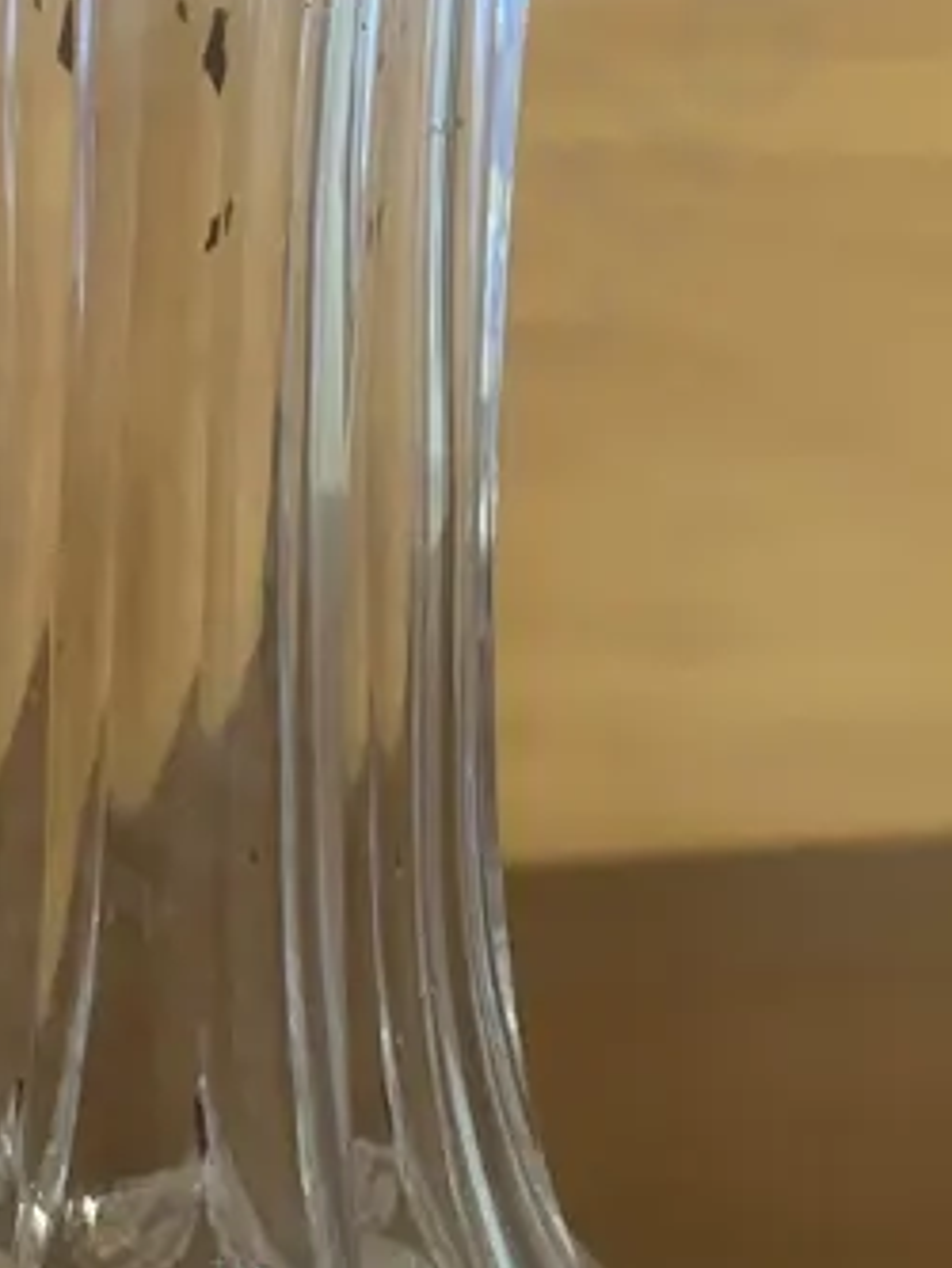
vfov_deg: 22.7
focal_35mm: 86
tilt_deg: -16.0
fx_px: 3152
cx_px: 240
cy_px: 708
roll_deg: -2.3
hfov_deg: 17.1
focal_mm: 3.99
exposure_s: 1/33
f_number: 1.8
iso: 250
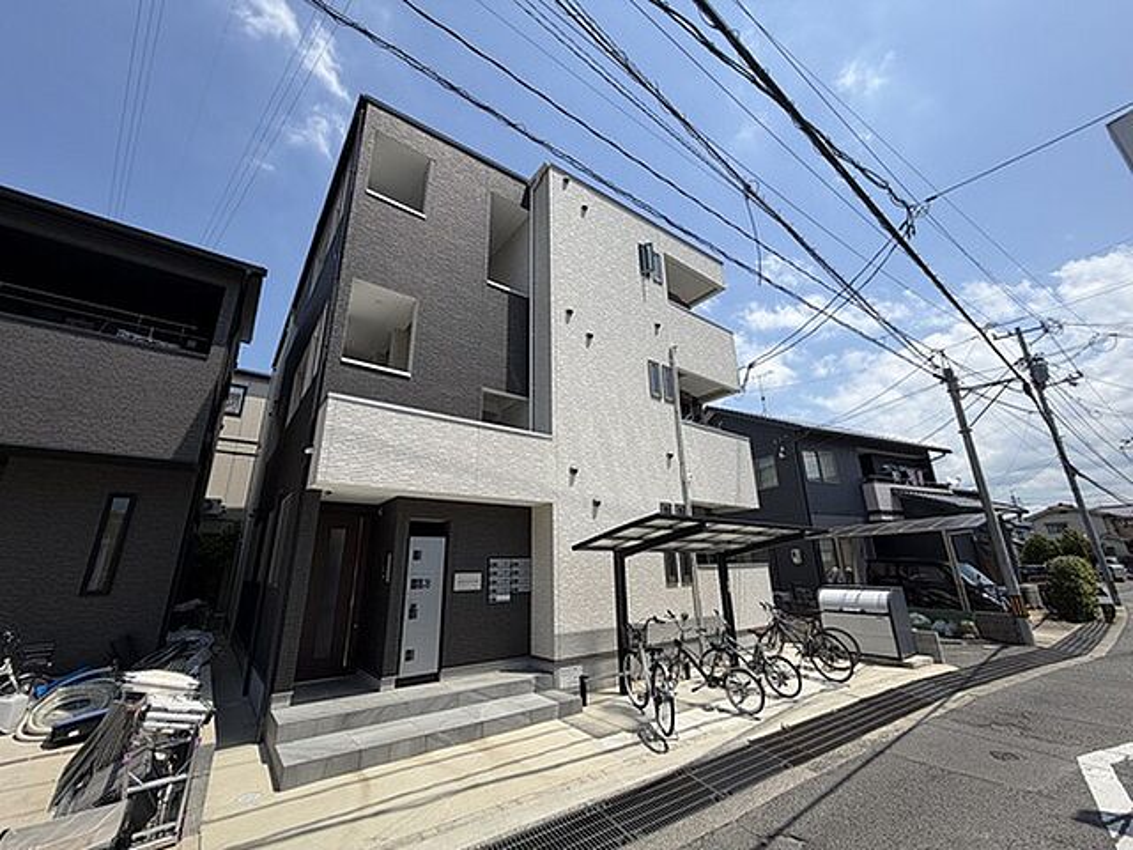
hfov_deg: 102.1
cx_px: 566
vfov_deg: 85.7
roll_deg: +1.3
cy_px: 425
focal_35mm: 14
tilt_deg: +18.4
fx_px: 458
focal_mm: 2.22
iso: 20
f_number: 2.2
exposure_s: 1/1033
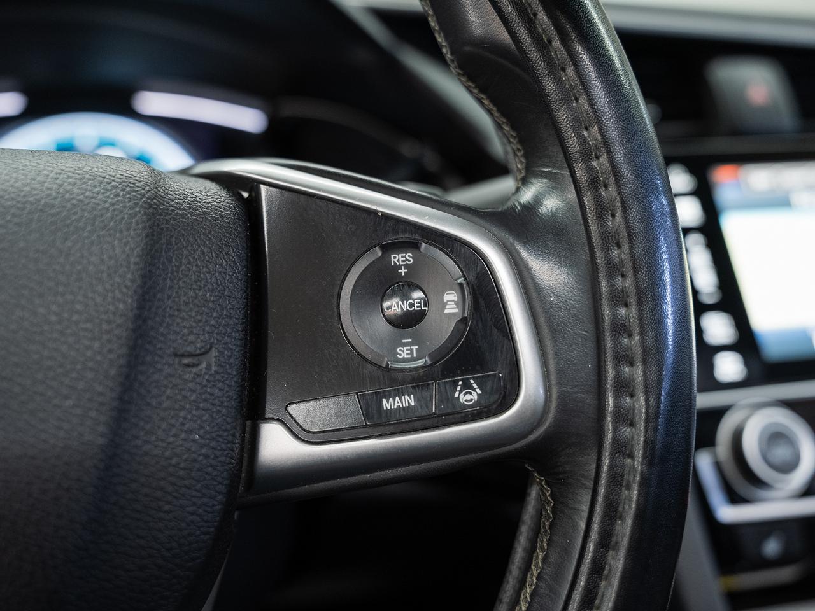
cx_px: 408
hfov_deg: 54.5
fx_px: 792
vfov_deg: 42.2
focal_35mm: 34
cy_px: 306
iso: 800
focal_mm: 31.1
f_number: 3.5
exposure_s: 1/40
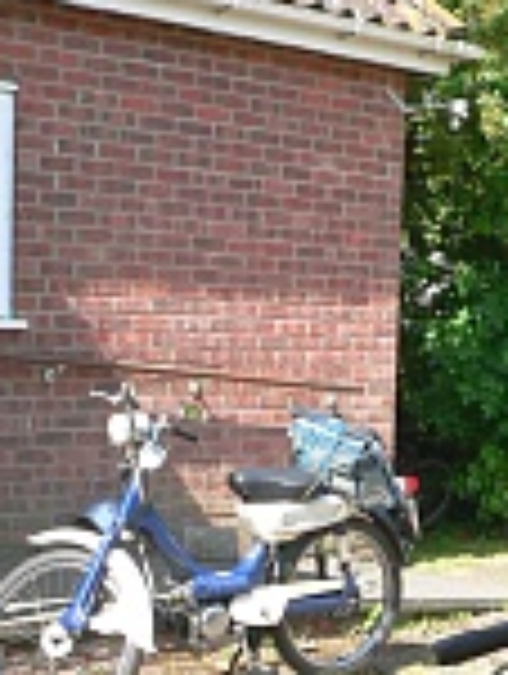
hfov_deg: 17.5
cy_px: 688
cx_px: 416
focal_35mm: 84
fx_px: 1639
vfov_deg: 22.3
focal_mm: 6
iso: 80
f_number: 4
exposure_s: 1/125
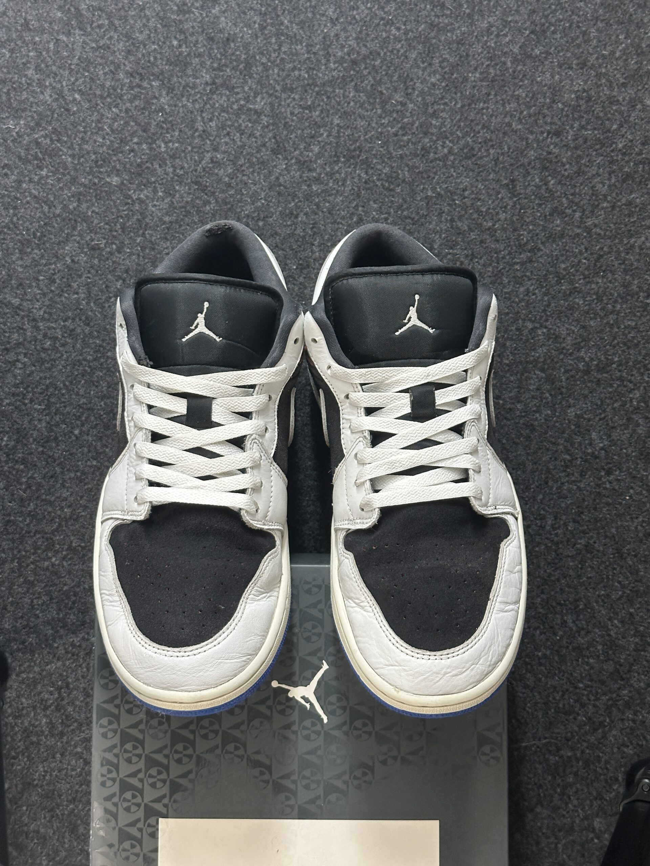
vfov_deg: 39.7
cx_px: 325
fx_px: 1202
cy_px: 433
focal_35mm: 48
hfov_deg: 30.3
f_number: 1.78
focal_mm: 6.86
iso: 320
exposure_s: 1/33
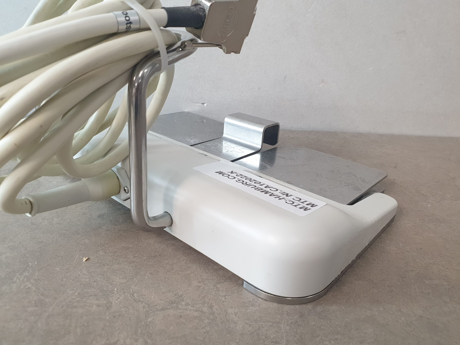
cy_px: 172
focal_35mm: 26
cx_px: 230
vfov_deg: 53.1
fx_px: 346
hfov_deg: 67.3
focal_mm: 4.3
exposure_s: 1/50
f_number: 2.4
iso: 250
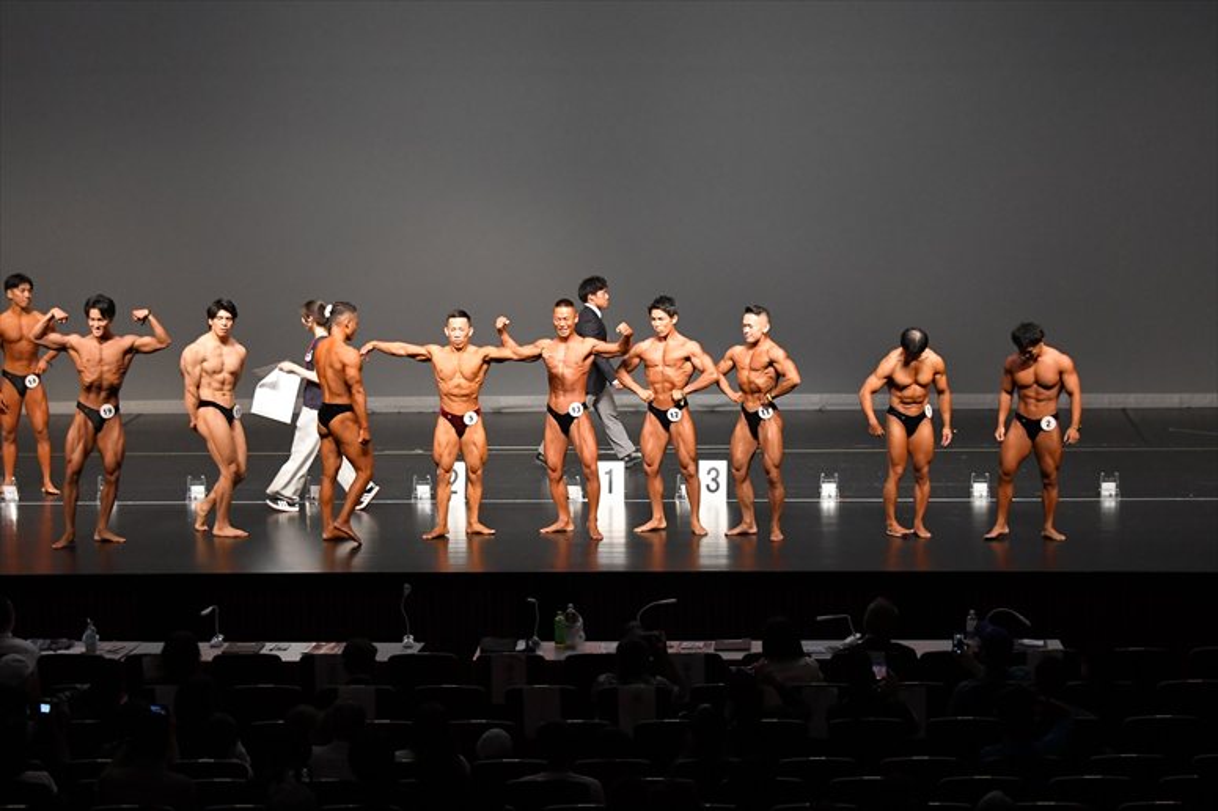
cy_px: 406
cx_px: 609
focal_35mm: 102
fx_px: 3449
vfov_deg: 13.4
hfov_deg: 20.0
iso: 4000
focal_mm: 68
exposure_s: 1/400
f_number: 5.6
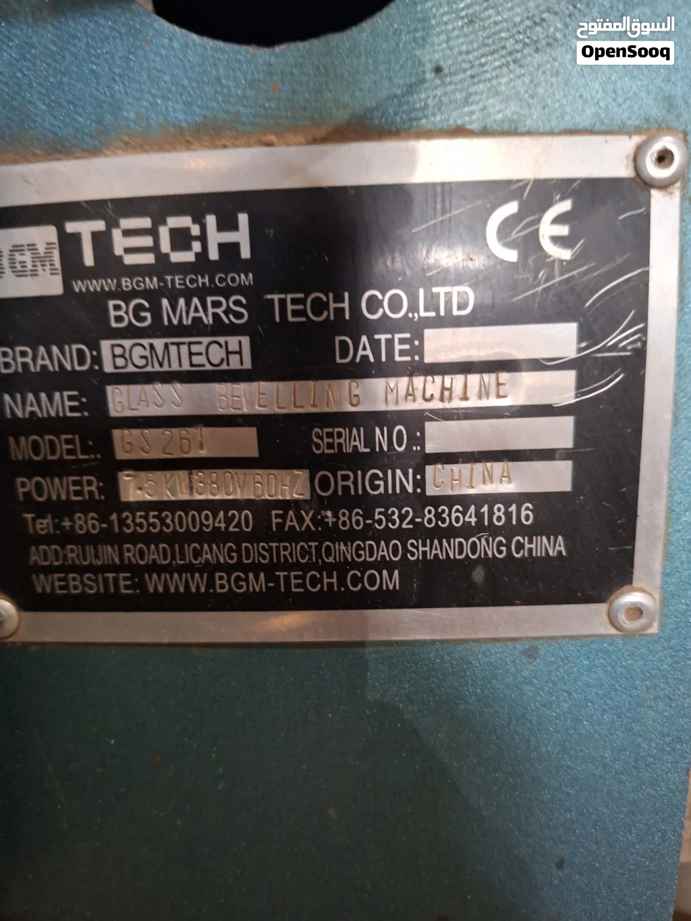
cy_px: 460
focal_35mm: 23
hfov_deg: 58.9
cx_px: 346
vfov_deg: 73.9
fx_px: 612
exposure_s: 1/25
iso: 800
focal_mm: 5.54
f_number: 1.8
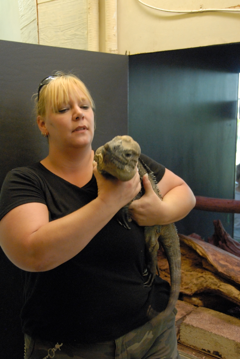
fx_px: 419
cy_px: 180
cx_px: 120
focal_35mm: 42
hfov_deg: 32.0
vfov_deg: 46.4
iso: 1600
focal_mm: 28
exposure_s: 1/60
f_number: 4
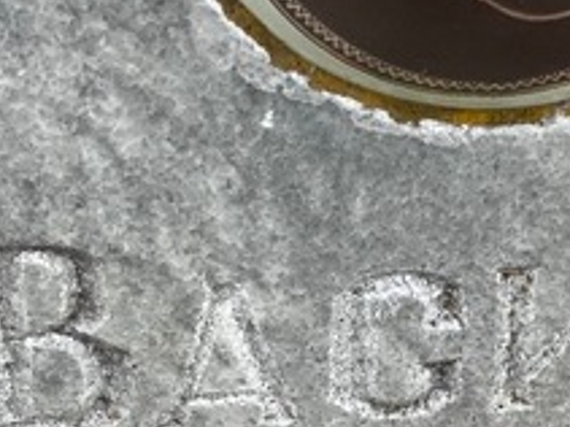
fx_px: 3242
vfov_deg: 7.4
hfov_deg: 10.0
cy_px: 689
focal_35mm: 197
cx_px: 489
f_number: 2
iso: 20
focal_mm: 6
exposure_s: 1/475
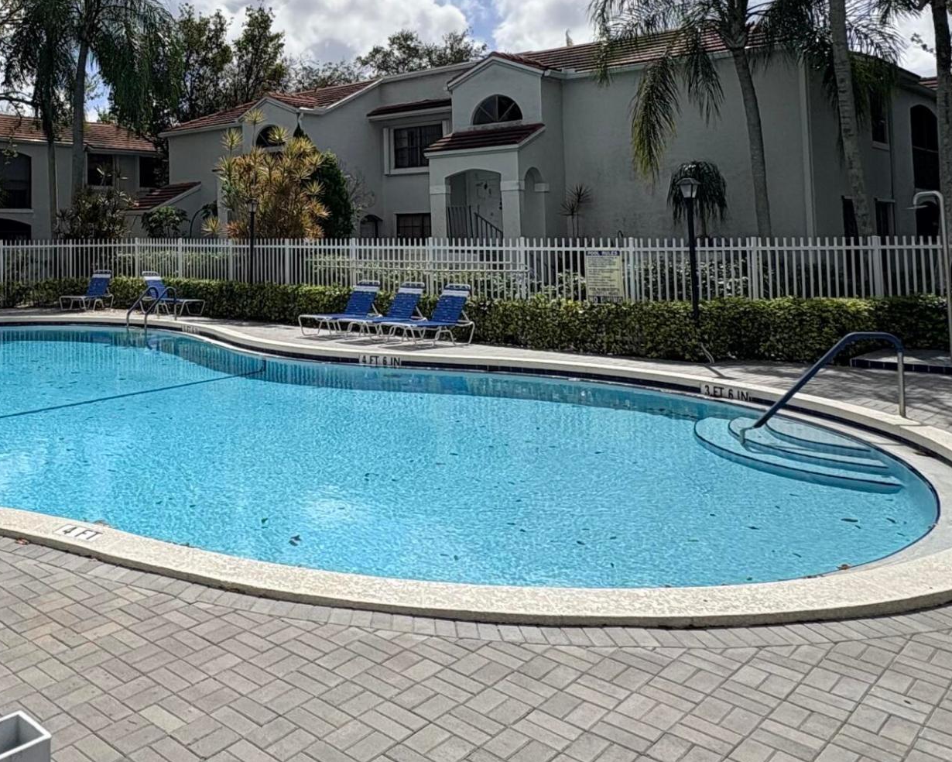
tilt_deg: +3.5
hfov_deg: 52.1
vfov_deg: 44.1
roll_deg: +0.6
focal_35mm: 32
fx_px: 902
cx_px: 189
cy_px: 177
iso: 50
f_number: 2.2
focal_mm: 2.22
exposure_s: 1/3717
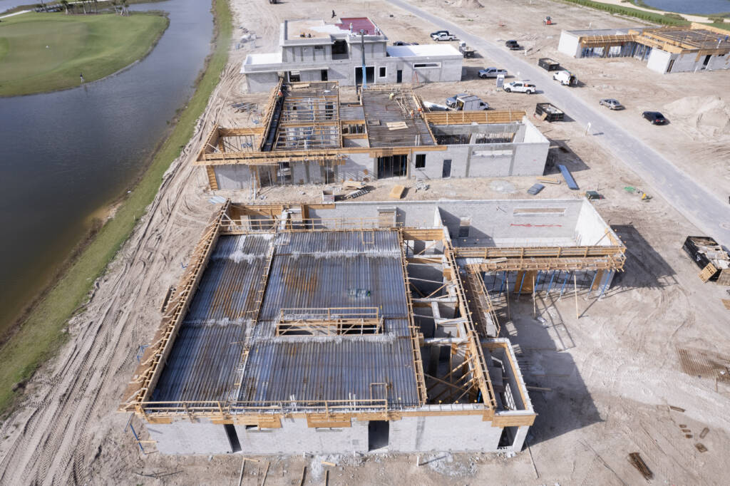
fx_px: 446
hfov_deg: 78.6
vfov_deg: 57.2
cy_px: 243
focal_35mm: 22
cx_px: 365
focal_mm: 8.38
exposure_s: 1/2000
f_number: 2.8
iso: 100
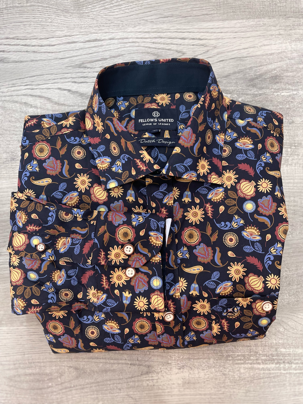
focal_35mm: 26
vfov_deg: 67.3
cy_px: 202
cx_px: 152
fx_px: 303
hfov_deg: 53.1
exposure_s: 1/60
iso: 160
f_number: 1.6
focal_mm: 5.1
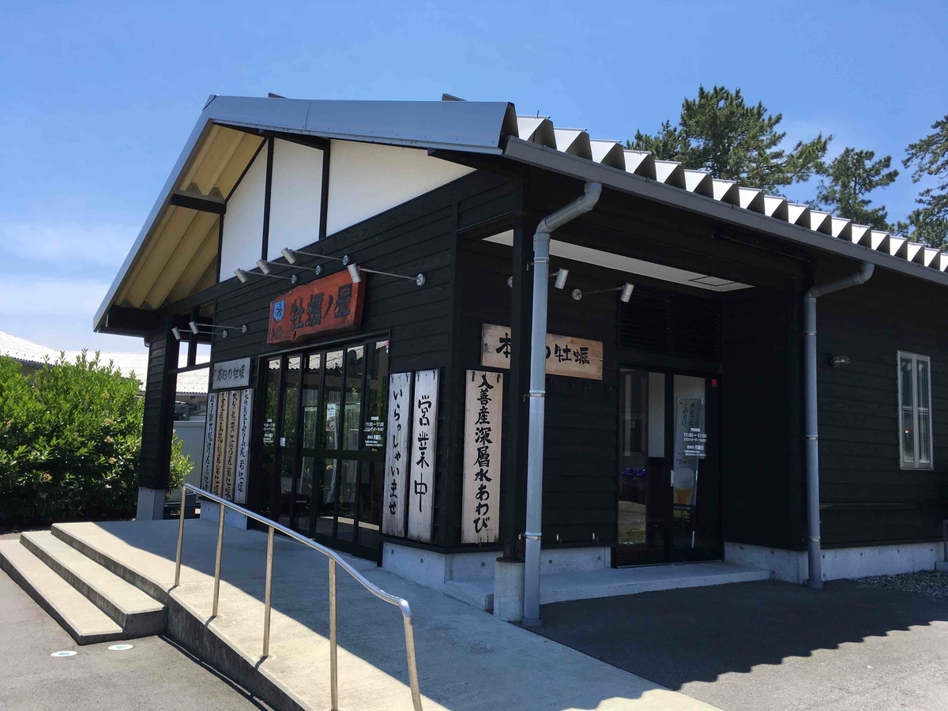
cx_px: 474
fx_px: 794
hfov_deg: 61.7
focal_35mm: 29
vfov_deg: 48.2
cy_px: 356
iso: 25
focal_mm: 4.15
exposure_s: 1/1115
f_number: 2.2
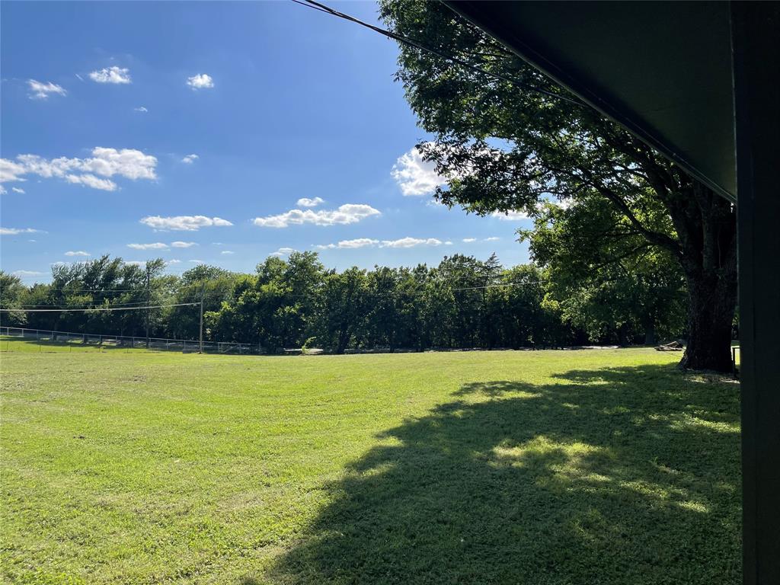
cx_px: 390
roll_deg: +1.2
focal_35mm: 25
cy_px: 292
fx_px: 563
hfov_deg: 69.4
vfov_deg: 54.9
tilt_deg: -0.3
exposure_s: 1/5376
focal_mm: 5.1
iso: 32
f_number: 1.6
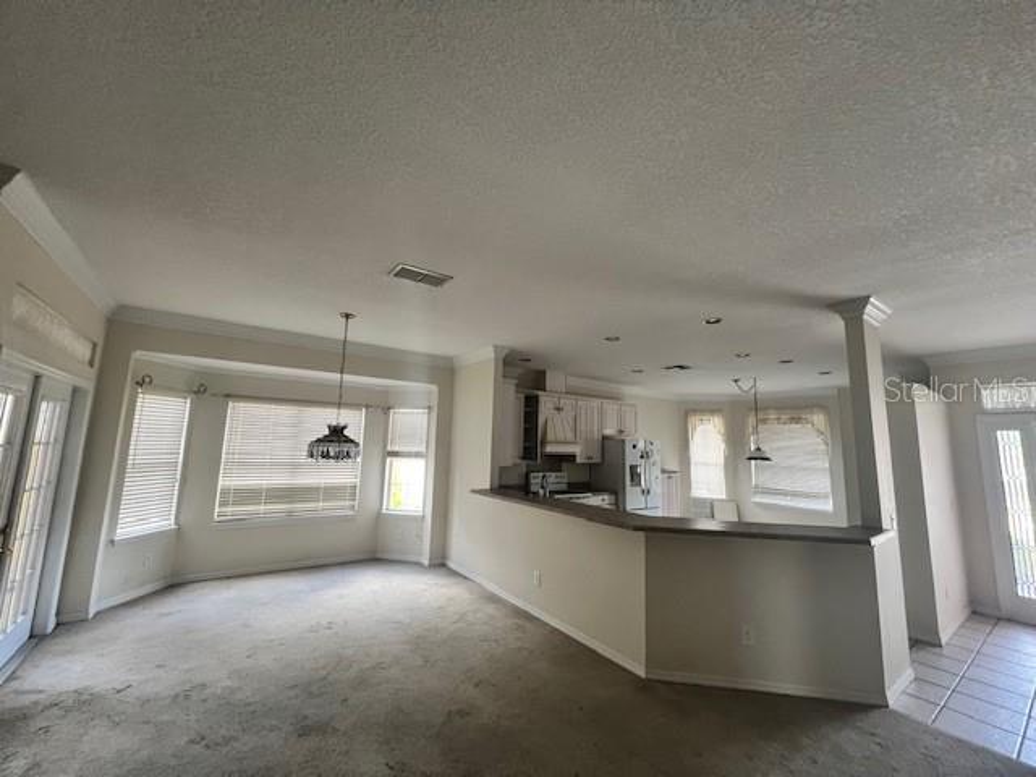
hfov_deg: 106.2
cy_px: 388
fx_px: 389
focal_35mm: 13
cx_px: 518
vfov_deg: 89.9
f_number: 1.8
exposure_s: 1/60
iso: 250
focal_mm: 1.57
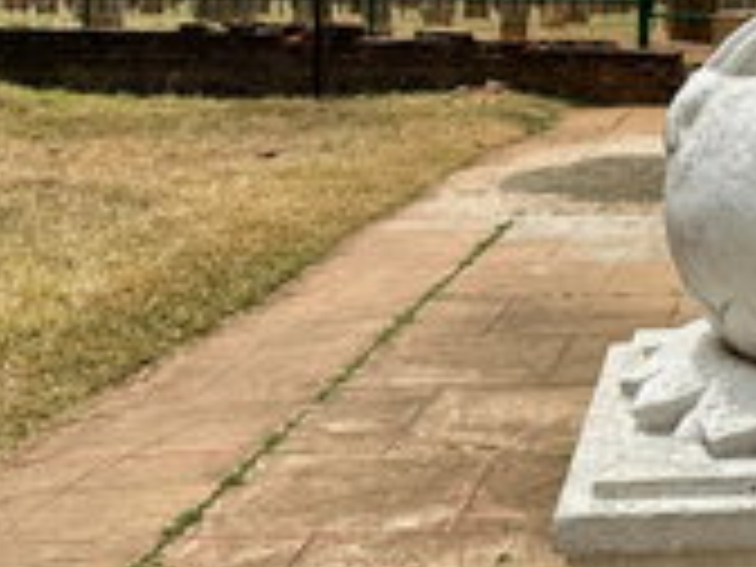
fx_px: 1245
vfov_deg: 25.5
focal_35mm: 57
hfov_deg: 30.1
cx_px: 846
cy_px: 176
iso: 80
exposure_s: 1/7576
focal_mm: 6.86
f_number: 1.78
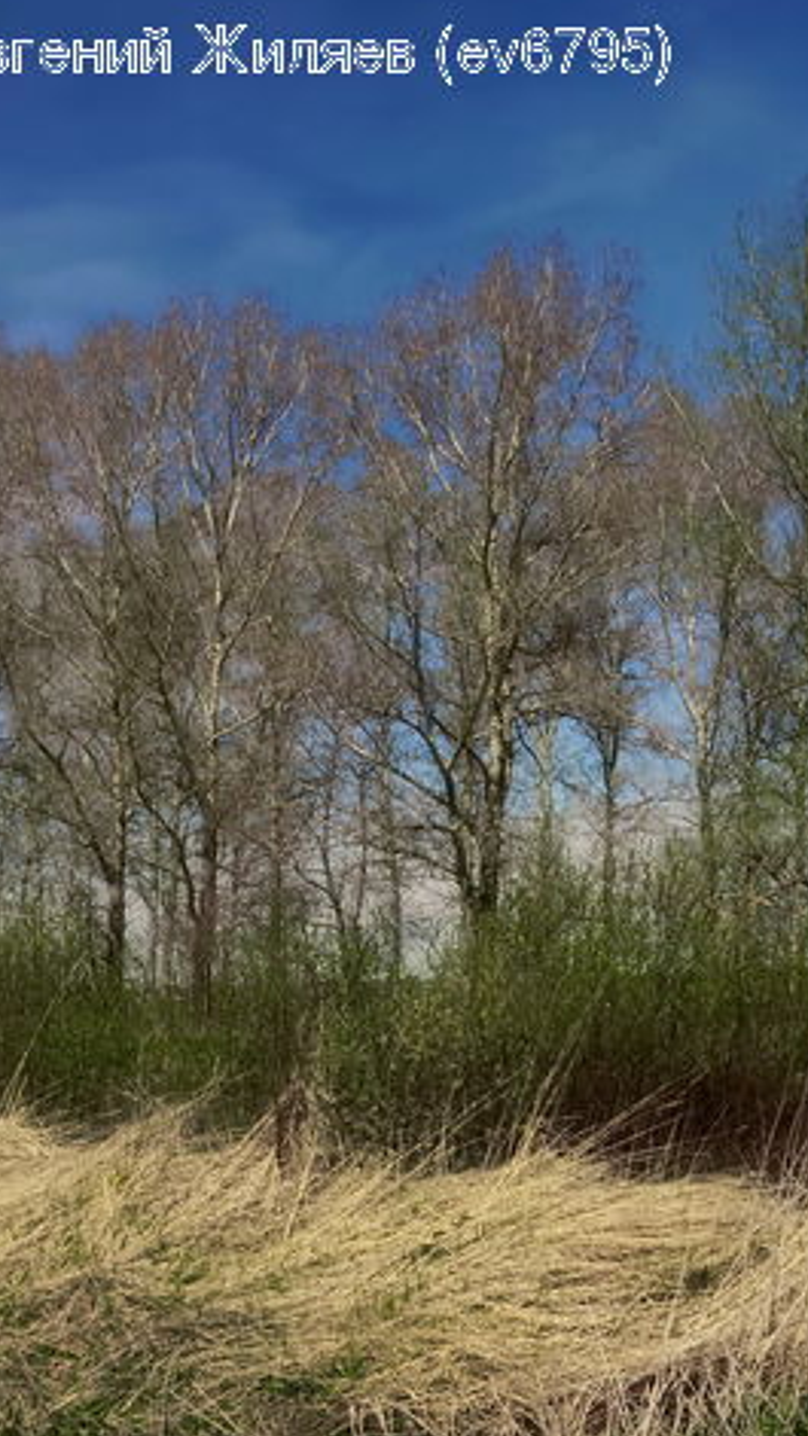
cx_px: 518
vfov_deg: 38.3
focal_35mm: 54
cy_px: 892
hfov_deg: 22.2
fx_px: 2056
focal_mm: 18
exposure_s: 1/100
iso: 100
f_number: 10
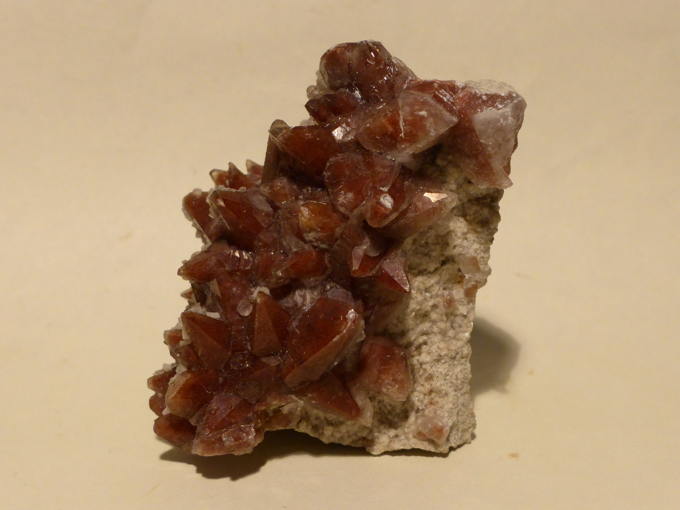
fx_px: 1277
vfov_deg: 22.6
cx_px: 340
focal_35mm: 65
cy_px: 255
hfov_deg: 29.8
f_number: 4.8
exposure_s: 1/60
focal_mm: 11
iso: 400
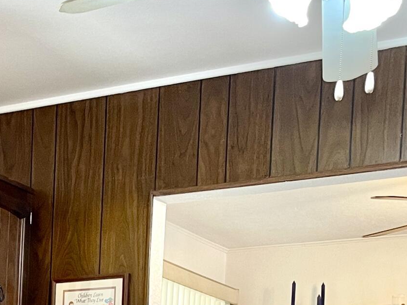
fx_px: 1093
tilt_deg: -2.3
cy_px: 508
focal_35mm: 93
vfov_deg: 14.4
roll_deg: -1.8
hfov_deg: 19.9
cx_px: -74
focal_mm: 4.2
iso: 100
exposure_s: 1/60
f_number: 1.6
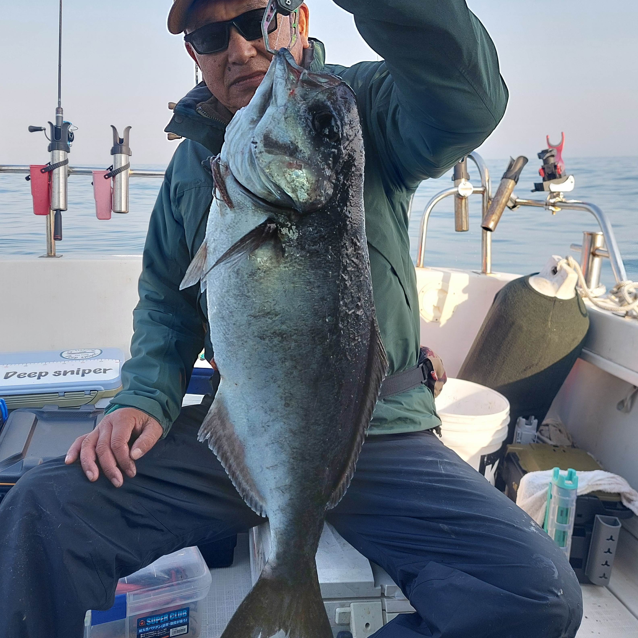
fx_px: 646
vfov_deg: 52.3
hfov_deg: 52.5
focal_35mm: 31
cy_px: 269
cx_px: 320
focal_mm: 5.23
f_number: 1.8
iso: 40
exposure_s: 1/205
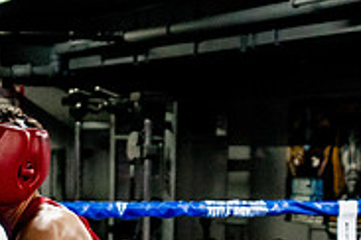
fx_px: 1654
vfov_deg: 8.2
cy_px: 351
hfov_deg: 12.3
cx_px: -8
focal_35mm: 165
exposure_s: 1/800
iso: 5000
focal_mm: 35
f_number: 2.8
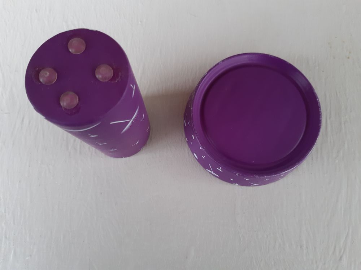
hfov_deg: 67.3
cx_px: 180
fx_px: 271
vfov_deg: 53.1
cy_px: 135
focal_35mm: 26
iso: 160
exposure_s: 1/50
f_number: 1.7
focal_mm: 3.92
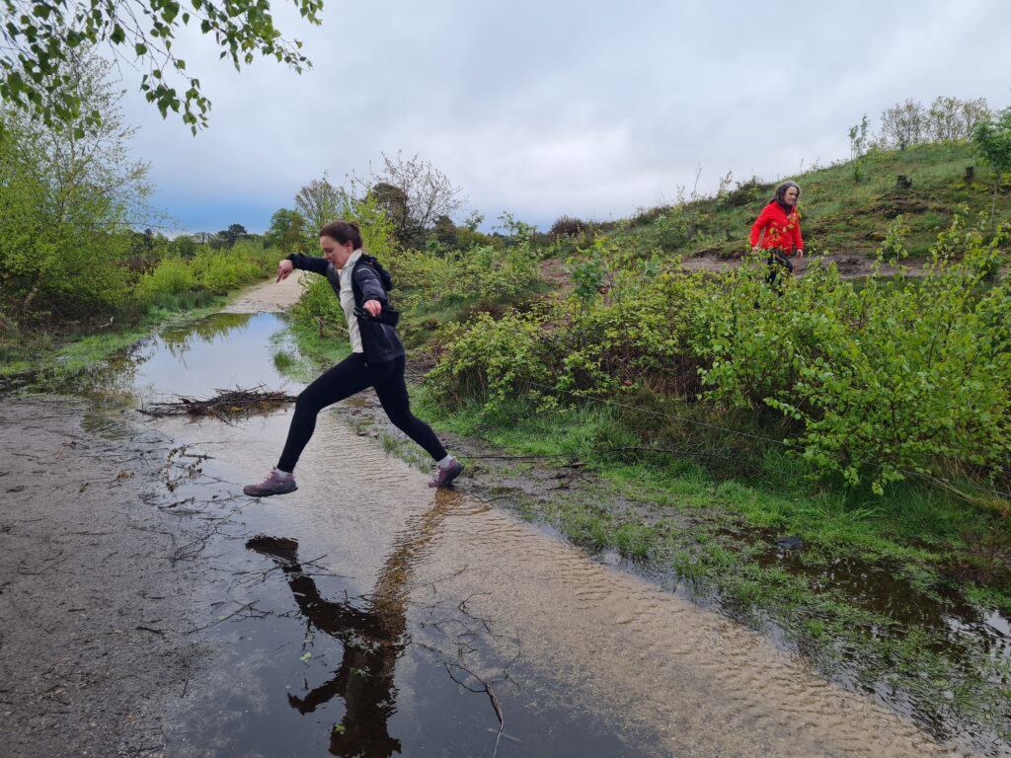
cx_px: 506
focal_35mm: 26
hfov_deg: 67.3
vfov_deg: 53.1
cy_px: 379
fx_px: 759
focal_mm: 5.4
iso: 50
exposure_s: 1/225
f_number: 1.8
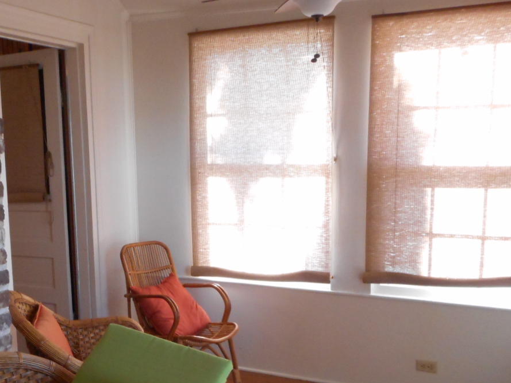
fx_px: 664
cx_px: 101
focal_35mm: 45
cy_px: 262
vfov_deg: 31.9
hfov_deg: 40.3
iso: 320
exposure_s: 1/30
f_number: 3.7
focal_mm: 4.5
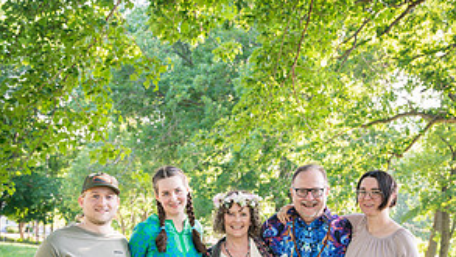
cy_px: 252
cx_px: 231
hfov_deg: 34.3
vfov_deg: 19.2
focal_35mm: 61
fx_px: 738
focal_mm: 38
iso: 1000
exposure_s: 1/320
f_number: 4
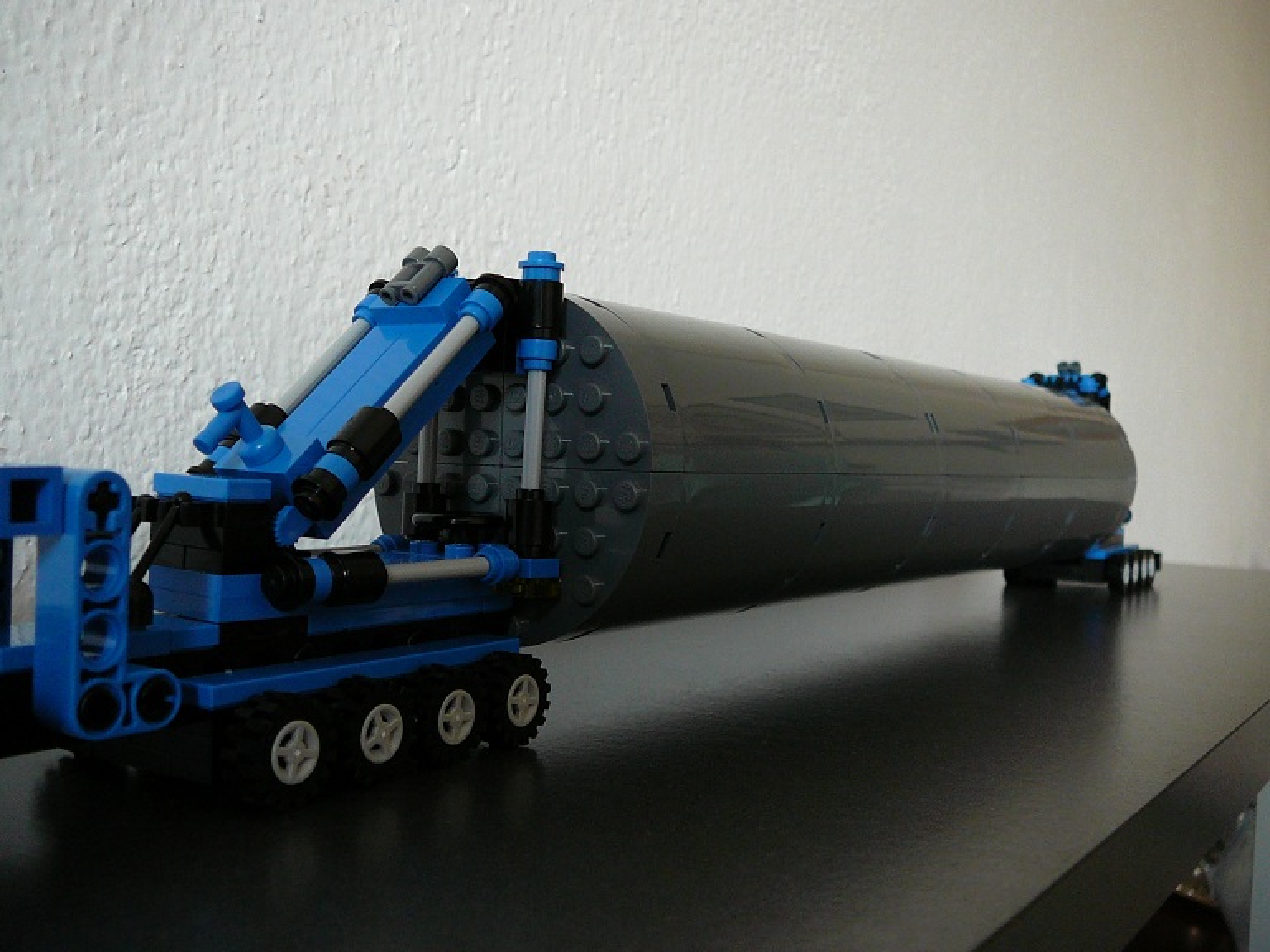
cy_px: 476
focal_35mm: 35
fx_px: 1284
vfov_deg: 40.7
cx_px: 635
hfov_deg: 52.6
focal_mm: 5.2
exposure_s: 1/30
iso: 200
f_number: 2.8
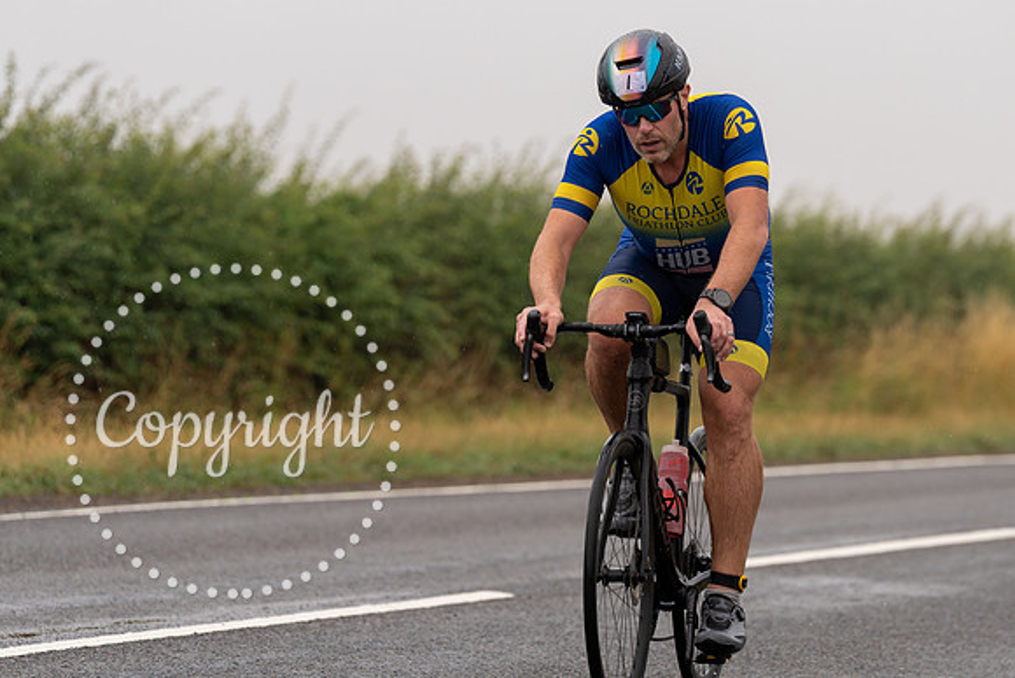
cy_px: 244
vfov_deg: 6.3
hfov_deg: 9.4
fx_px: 6143
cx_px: 650
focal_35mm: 218
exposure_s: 1/1000
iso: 100
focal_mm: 170
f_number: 4
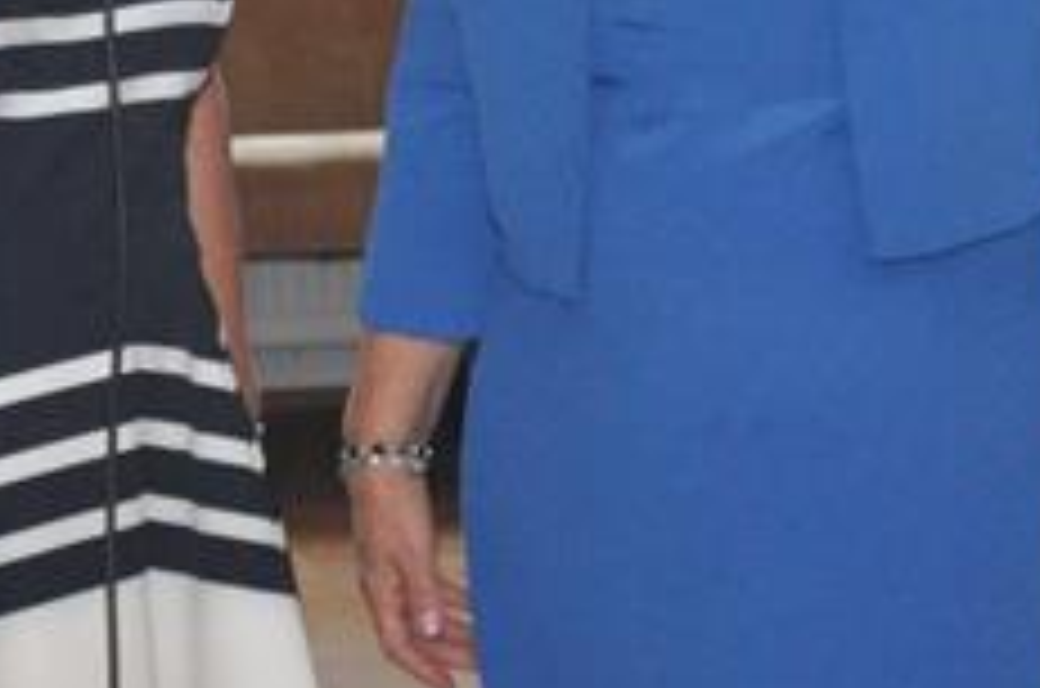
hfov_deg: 9.1
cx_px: 594
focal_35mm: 226
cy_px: 81
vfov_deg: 6.0
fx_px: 6515
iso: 1800
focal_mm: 34
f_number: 4.2
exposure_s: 1/60
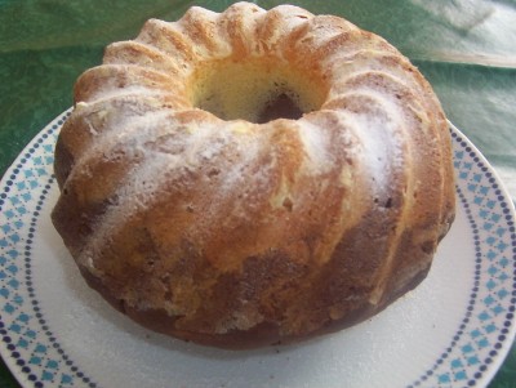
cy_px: 194
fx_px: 537
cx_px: 258
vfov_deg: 39.7
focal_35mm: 36
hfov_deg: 51.3
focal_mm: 5.54
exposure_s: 1/30
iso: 140
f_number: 2.76
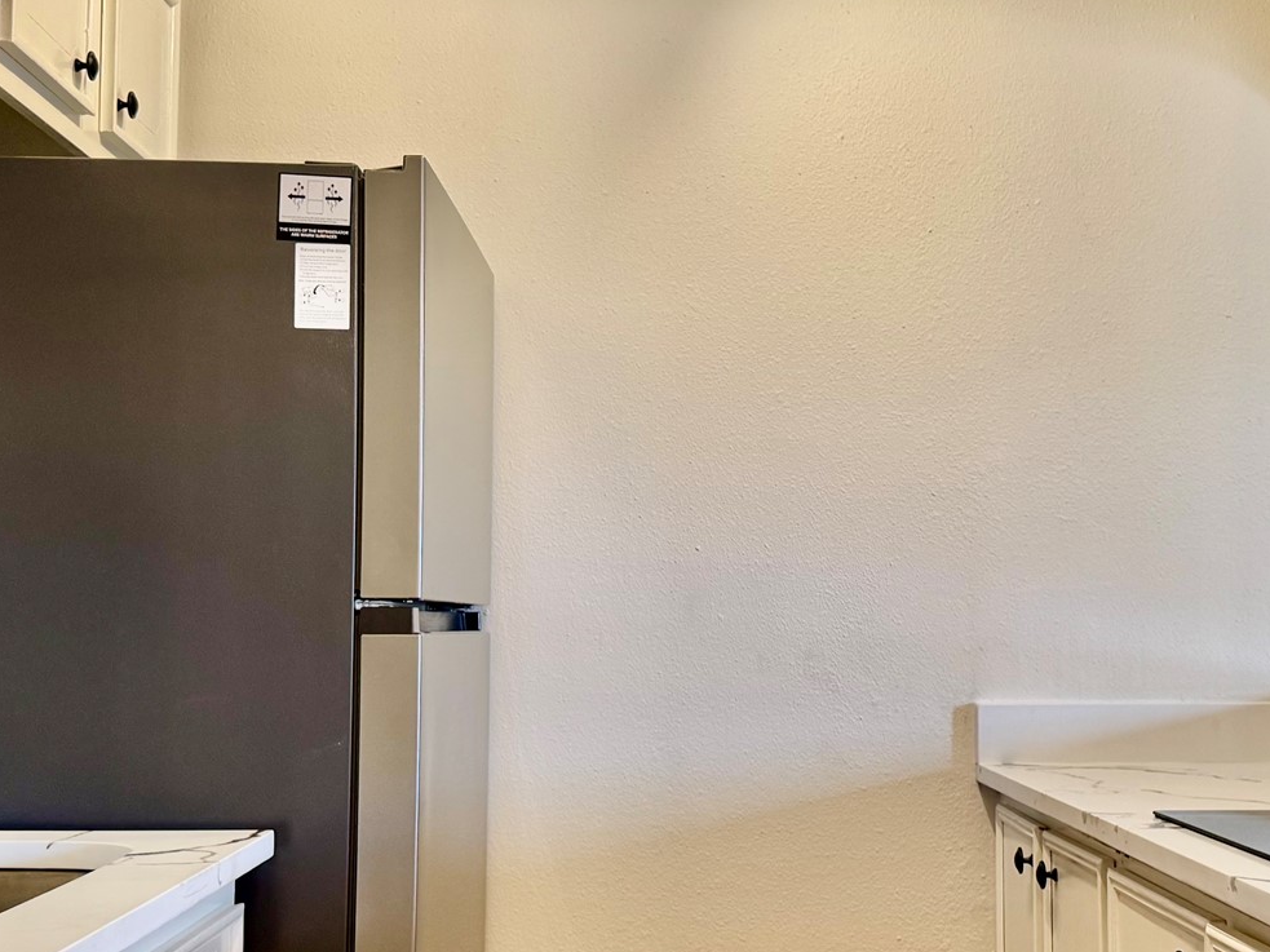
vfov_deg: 29.1
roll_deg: -0.8
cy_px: 527
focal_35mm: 50
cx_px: 820
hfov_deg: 37.9
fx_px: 1834
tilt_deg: +2.8
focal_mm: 6.76
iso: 160
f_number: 1.78
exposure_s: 1/120
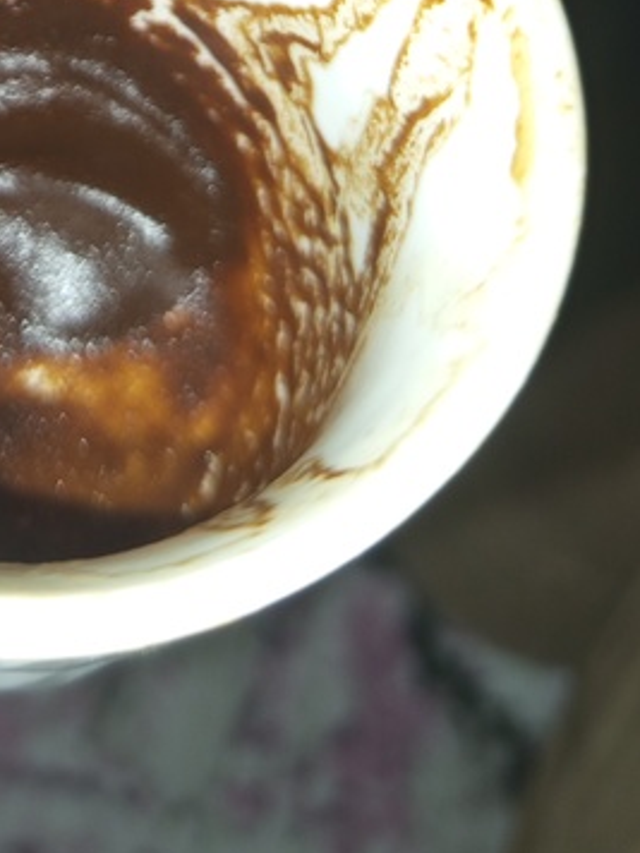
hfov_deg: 22.6
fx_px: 1528
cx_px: -19
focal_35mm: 62
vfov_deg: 27.4
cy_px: -177
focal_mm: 5.24
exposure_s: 1/50
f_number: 1.7
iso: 211
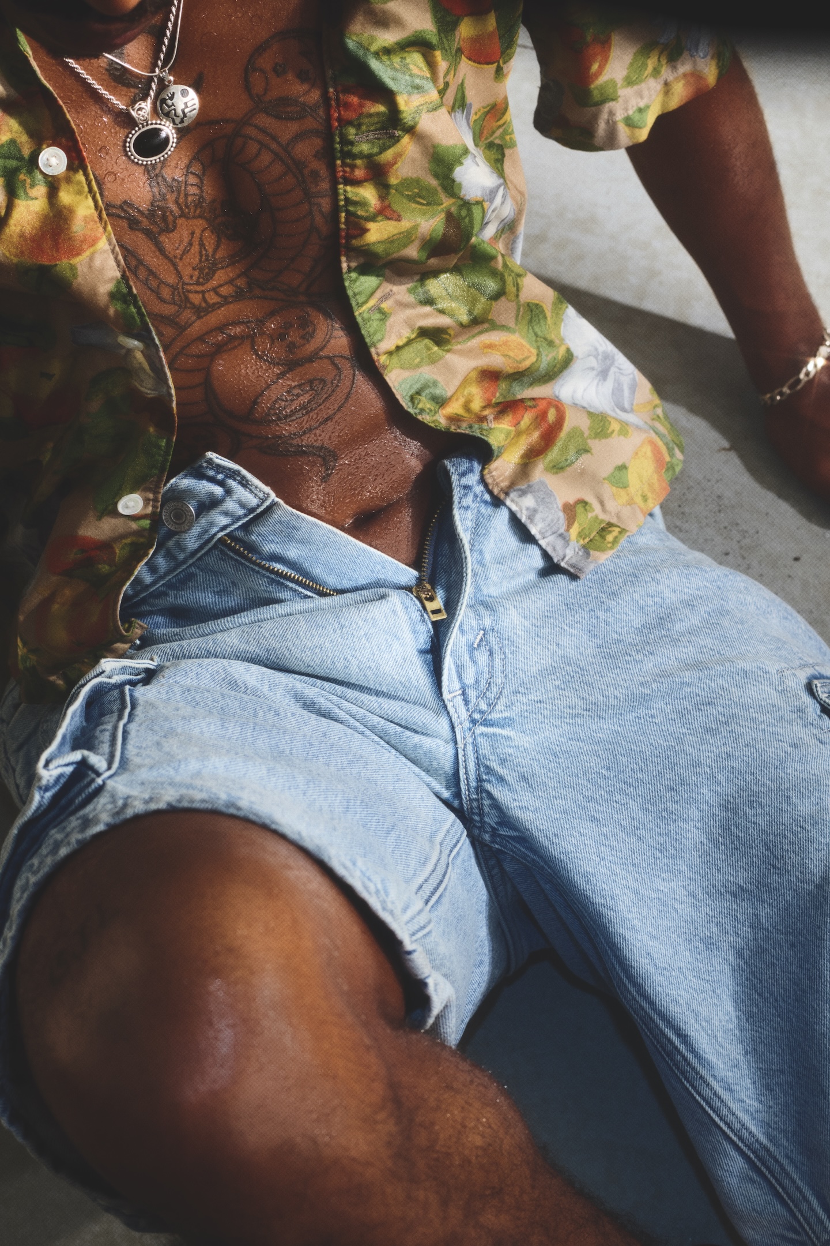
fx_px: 2006
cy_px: 623
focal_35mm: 58
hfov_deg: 23.4
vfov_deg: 34.5
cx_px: 415
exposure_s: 1/125
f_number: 8
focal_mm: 58
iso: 250
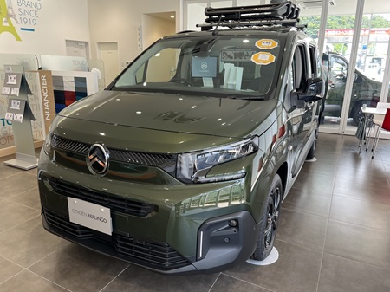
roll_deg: -1.0
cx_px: 195
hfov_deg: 67.3
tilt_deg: -15.4
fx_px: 293
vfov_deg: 53.0
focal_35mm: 26
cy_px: 146
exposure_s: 1/122
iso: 50
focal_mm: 5.1
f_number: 1.6
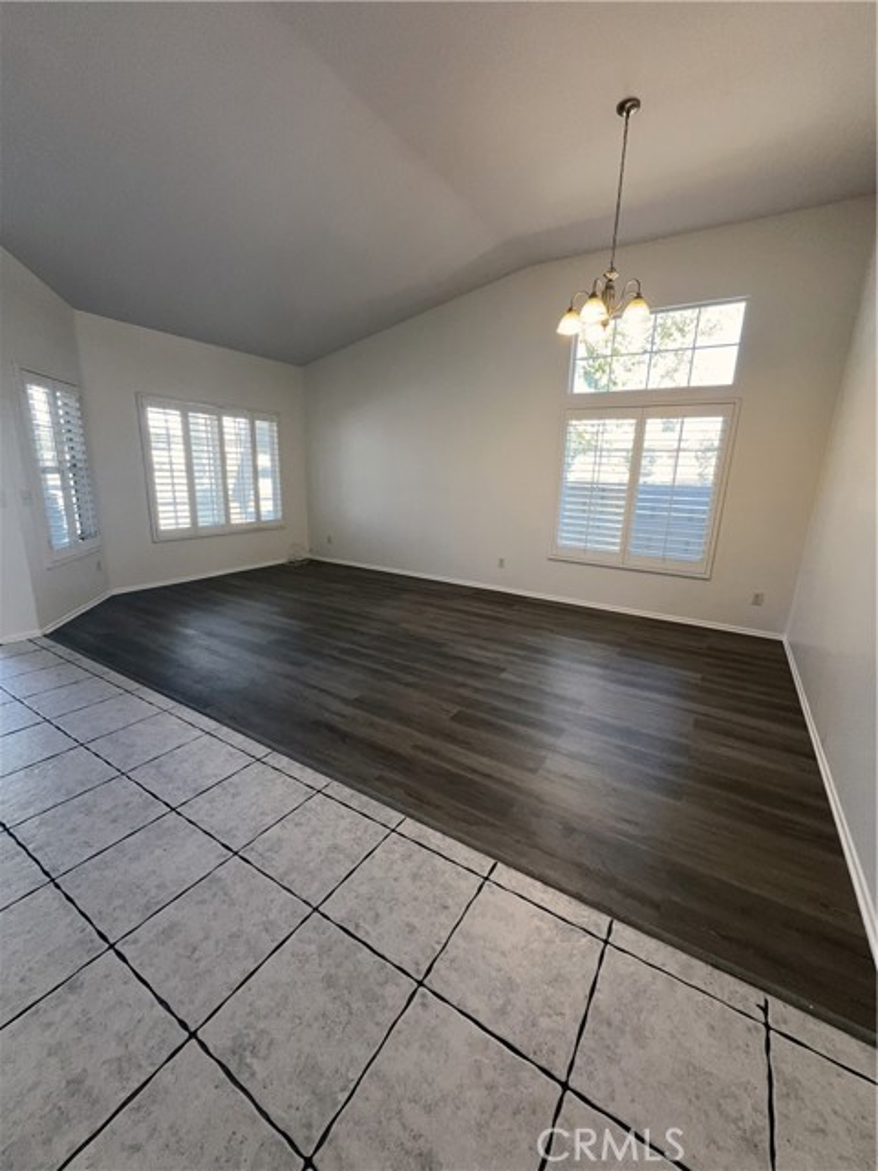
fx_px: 473
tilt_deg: -14.7
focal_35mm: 14
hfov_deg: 85.7
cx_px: 439
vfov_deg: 102.1
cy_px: 586
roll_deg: -2.1
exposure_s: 1/90
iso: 100
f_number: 2.2
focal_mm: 2.22
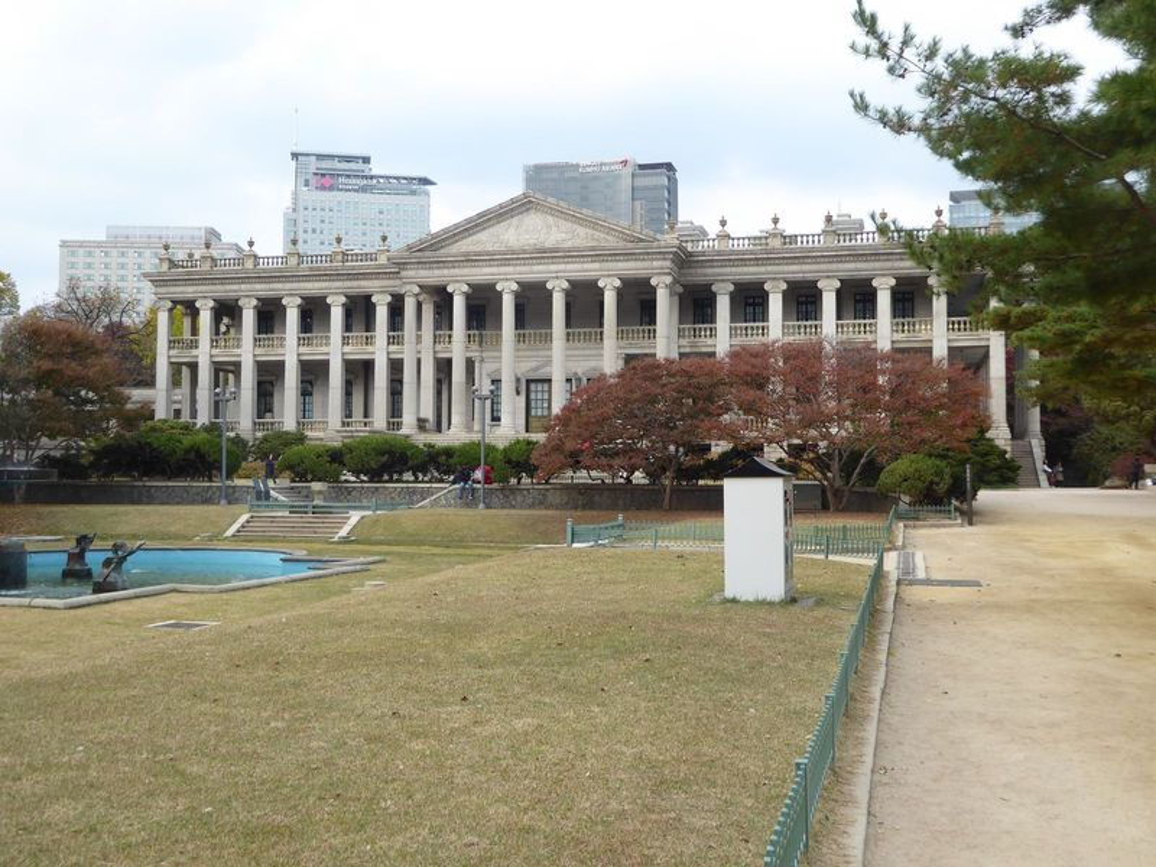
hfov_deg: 47.9
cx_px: 578
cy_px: 434
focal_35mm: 39
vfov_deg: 36.8
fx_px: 1302
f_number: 3.7
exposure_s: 1/125
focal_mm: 6.7
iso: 80
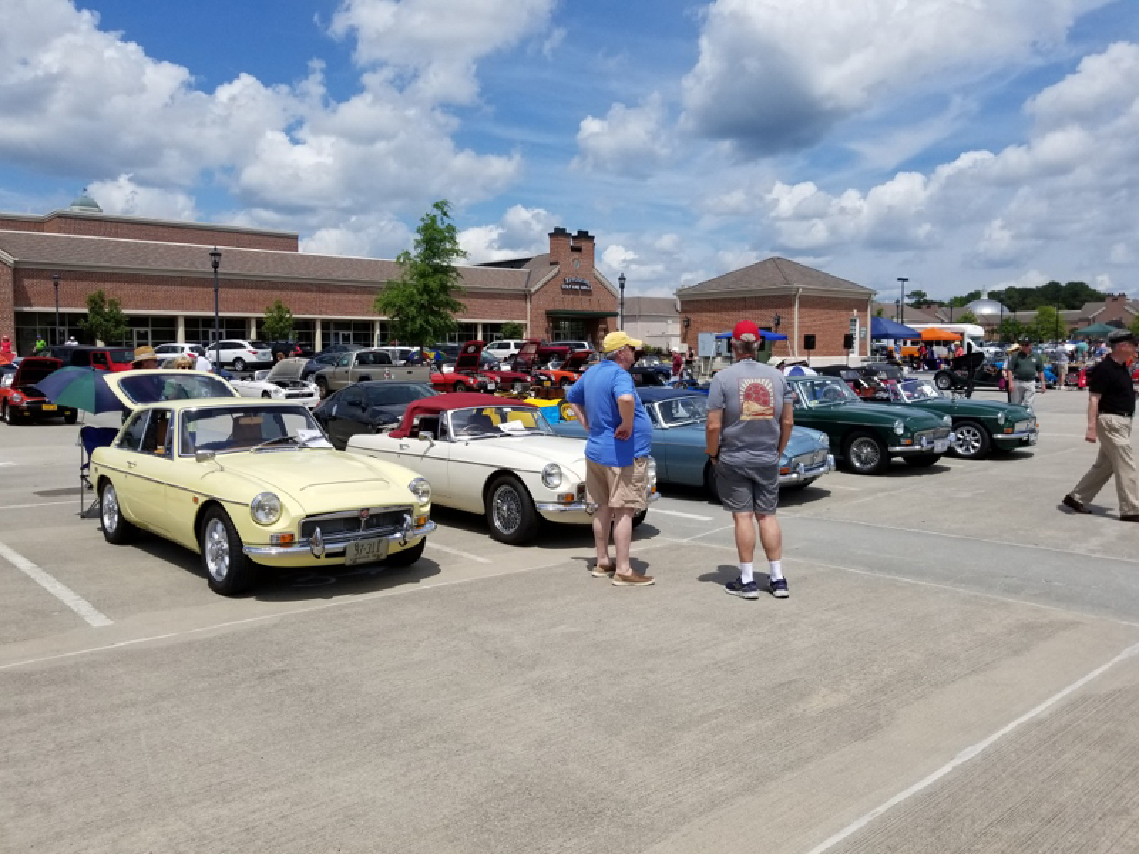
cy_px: 427
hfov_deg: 67.3
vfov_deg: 53.1
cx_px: 570
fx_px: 856
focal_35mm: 26
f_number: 1.7
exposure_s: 1/5040
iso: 50
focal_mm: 4.25
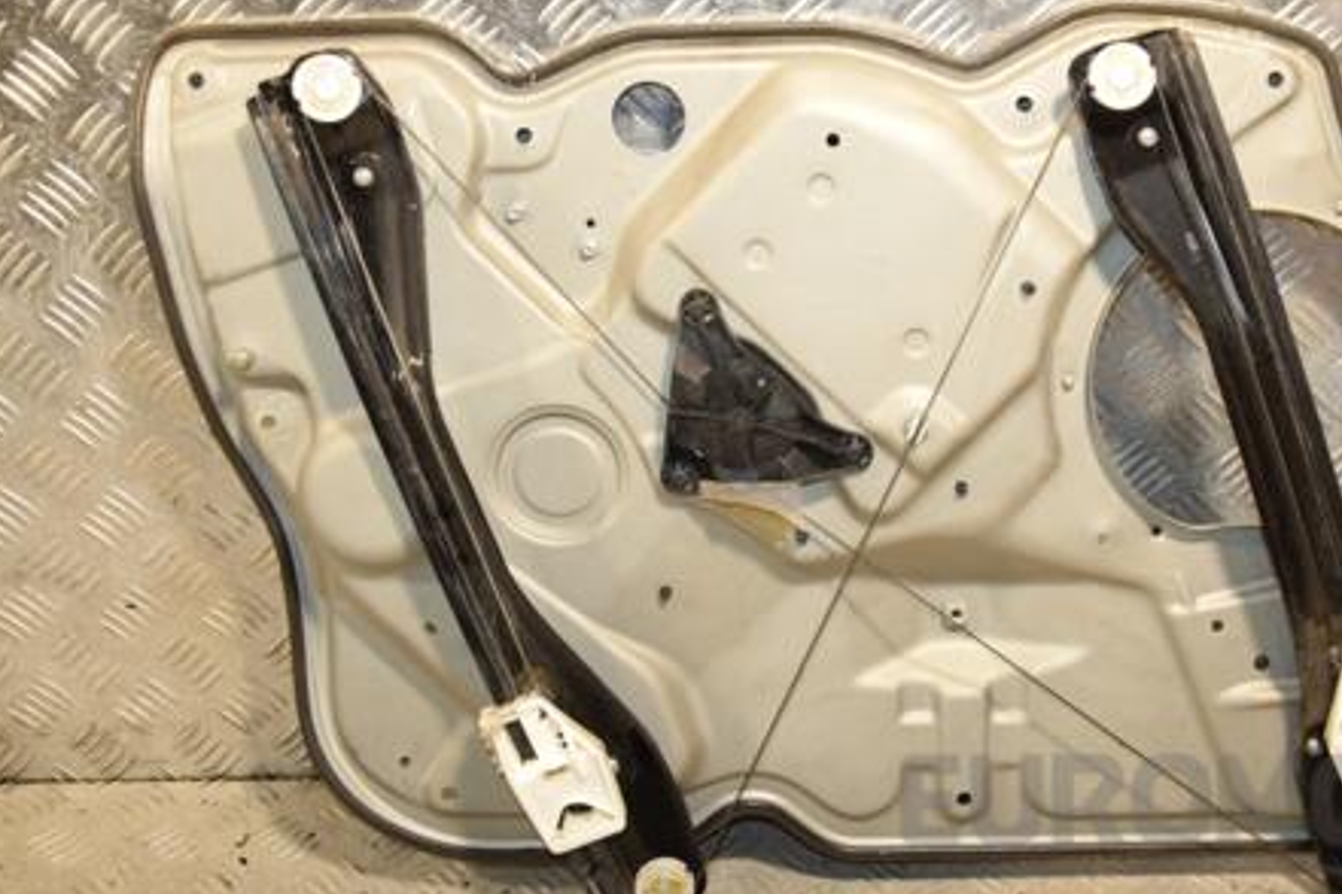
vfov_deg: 27.5
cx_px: 843
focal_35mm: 49
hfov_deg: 40.1
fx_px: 1826
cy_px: 395
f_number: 5
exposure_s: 1/200
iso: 800
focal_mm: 24
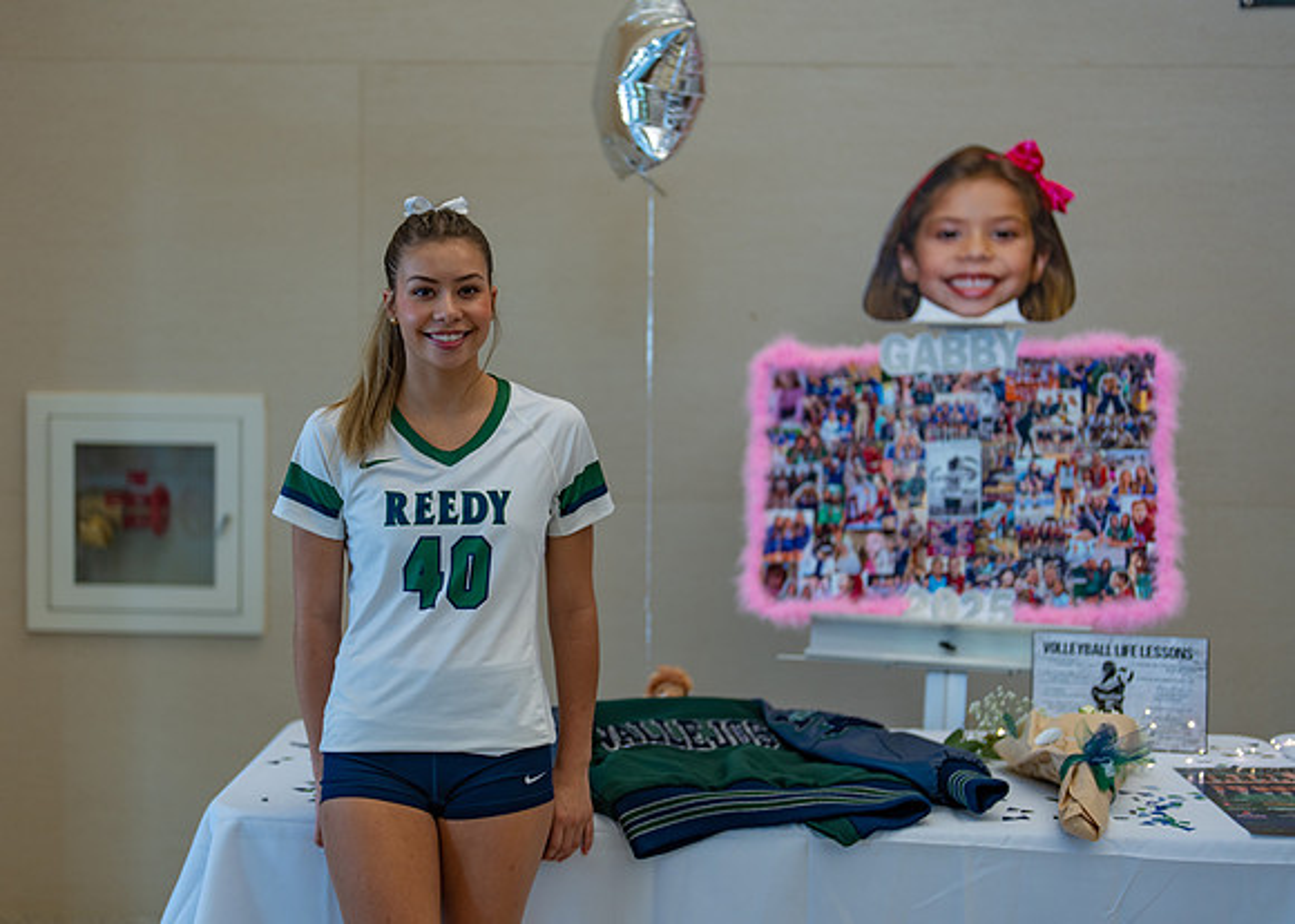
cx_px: 591
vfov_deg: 26.6
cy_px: 461
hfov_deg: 36.6
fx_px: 1956
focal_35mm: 53
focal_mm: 50
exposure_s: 1/320
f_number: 1.2
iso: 160
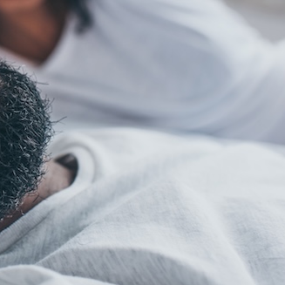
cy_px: 53
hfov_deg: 19.4
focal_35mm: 82
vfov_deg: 20.9
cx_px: -92
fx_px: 764
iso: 500
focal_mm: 35
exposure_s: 1/100
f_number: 3.5
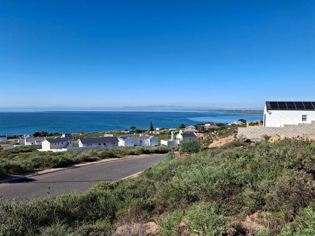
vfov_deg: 54.9
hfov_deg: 69.4
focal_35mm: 25
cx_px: 158
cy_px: 118
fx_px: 227
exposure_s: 1/1684
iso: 32
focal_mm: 4.69
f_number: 1.8
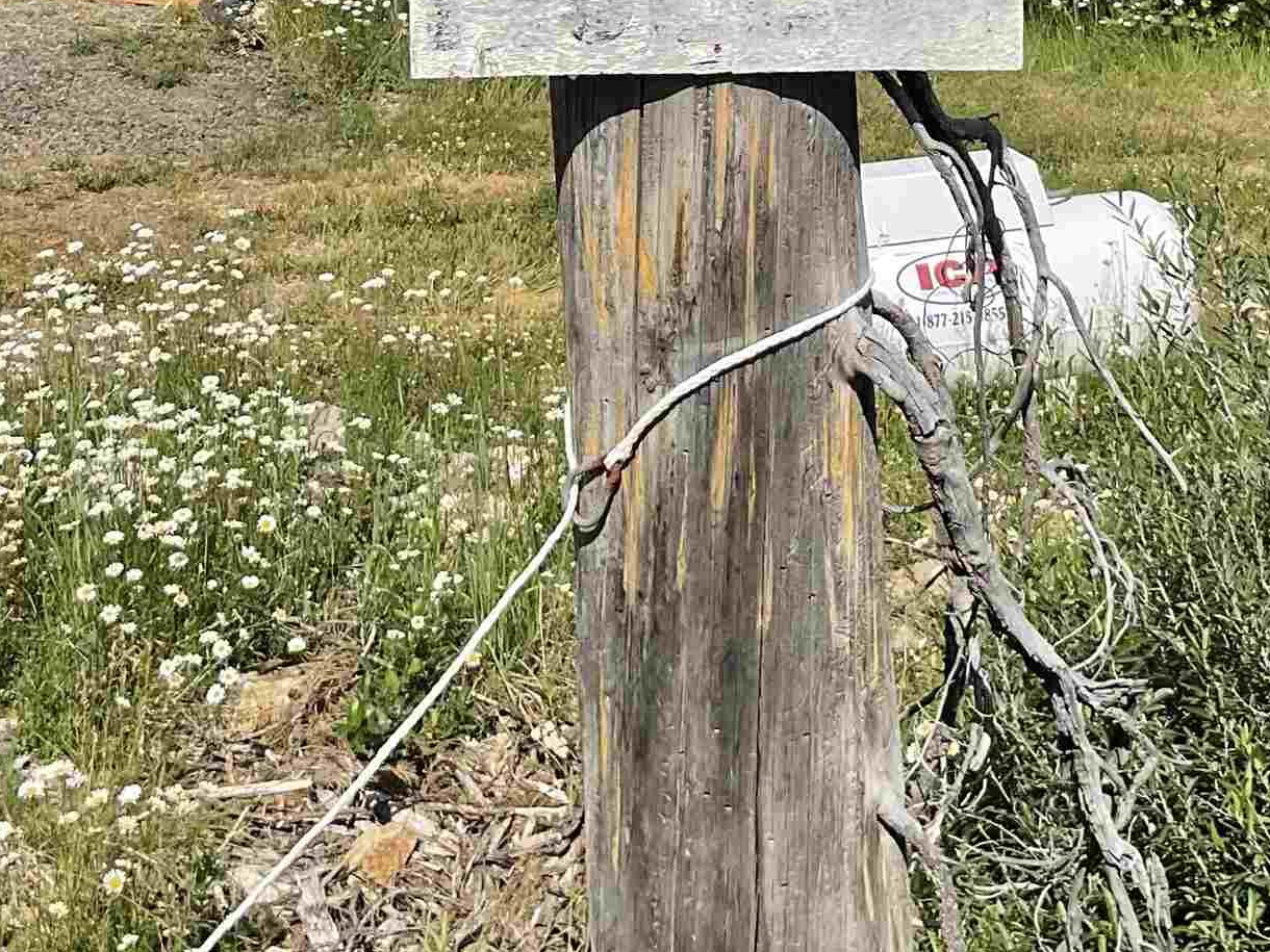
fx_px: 2678
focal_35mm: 73
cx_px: 757
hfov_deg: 26.6
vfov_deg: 19.4
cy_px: -61
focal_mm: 3
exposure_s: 1/1675
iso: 16
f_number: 1.8
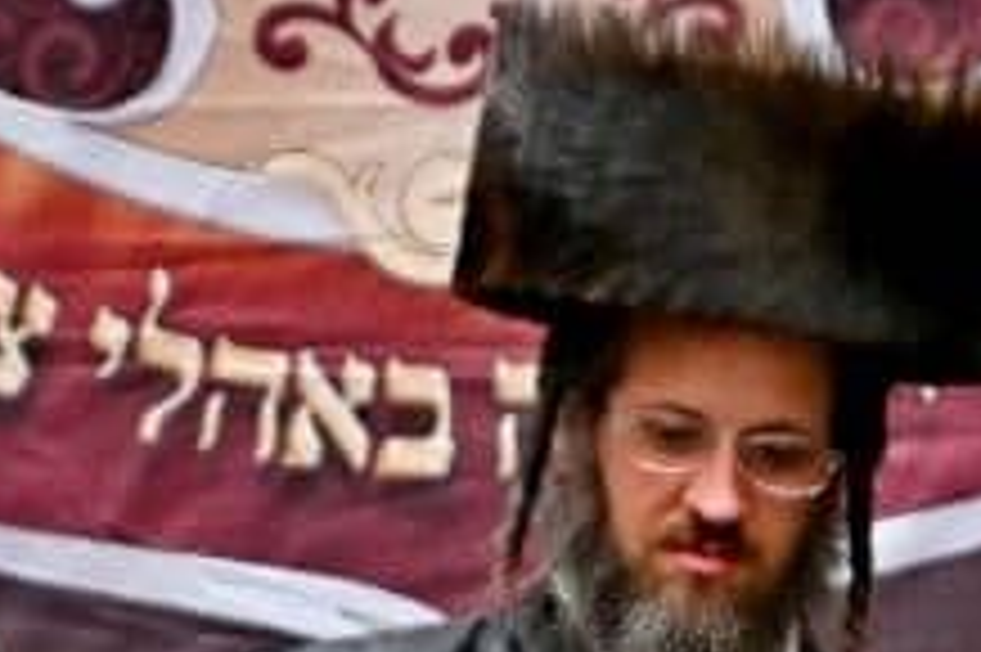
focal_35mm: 1411
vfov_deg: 1.0
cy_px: 1302
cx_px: 378
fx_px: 38420
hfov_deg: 1.5
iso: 320
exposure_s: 1/400
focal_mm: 200
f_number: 2.8
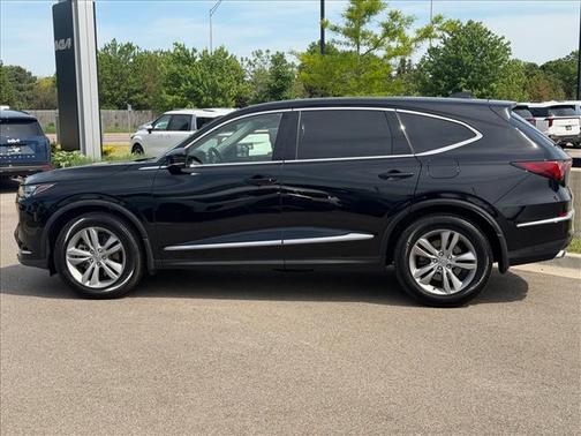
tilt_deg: -7.7
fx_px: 806
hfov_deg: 39.7
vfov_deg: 30.3
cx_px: 290
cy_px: 218
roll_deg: +0.9
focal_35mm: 48
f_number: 1.78
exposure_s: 1/3704
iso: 80
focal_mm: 6.76
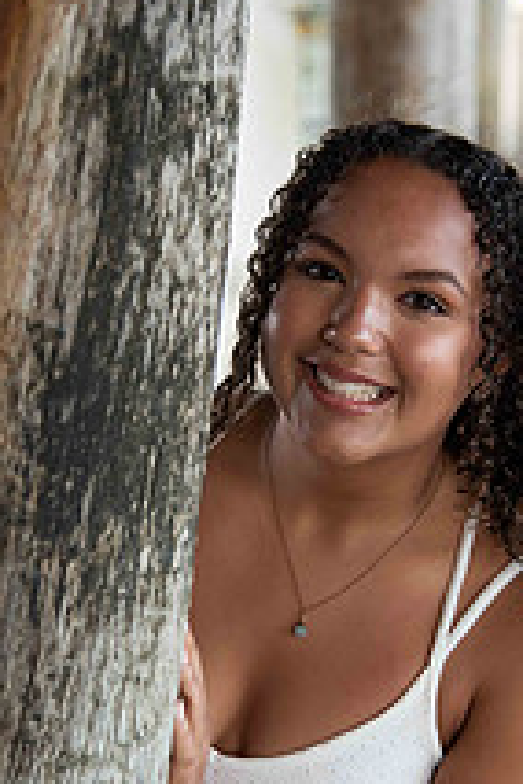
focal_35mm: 131
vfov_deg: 15.6
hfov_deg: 10.5
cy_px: 420
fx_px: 2854
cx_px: 368
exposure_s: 1/200
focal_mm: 62
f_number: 4
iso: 500
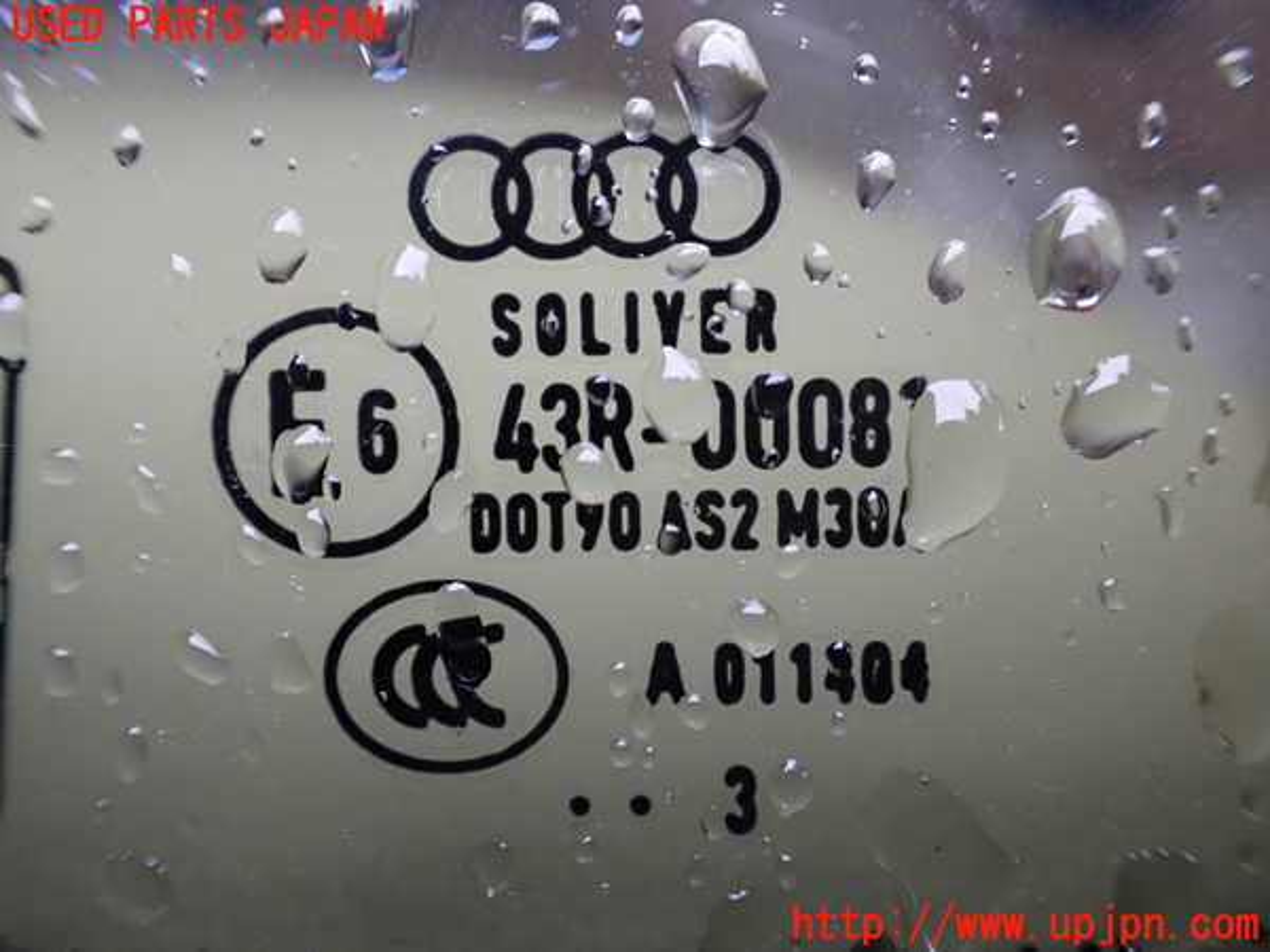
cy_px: 476
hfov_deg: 60.0
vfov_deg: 46.8
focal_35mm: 30
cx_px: 635
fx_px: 1101
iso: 320
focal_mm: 5.4
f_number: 2.3
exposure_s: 1/125
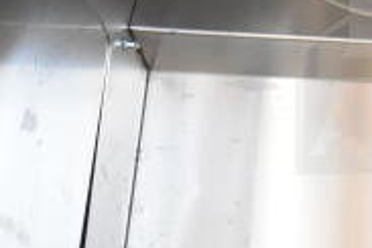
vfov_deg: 10.9
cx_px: 522
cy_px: 13
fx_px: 1288
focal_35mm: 125
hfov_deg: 15.4
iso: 4000
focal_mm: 25
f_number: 4
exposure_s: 1/40
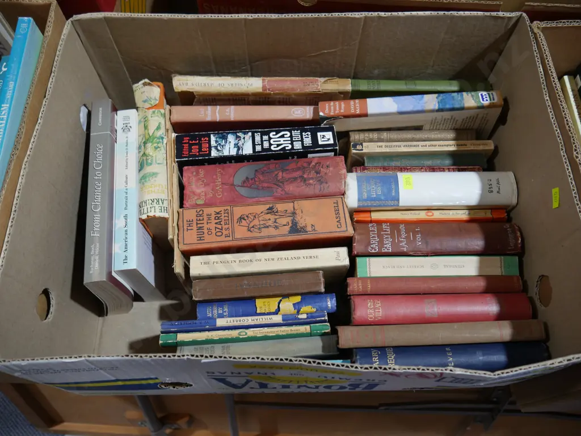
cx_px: 290
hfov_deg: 63.4
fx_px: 470
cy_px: 218
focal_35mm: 28
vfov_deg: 49.8
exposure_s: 1/60
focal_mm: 14
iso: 200
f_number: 3.5
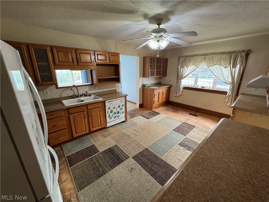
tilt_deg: -17.1
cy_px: 101
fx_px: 109
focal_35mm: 14
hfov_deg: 102.1
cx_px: 134
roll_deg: +0.2
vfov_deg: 85.7
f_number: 2.2
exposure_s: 1/120
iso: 250
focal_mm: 2.22
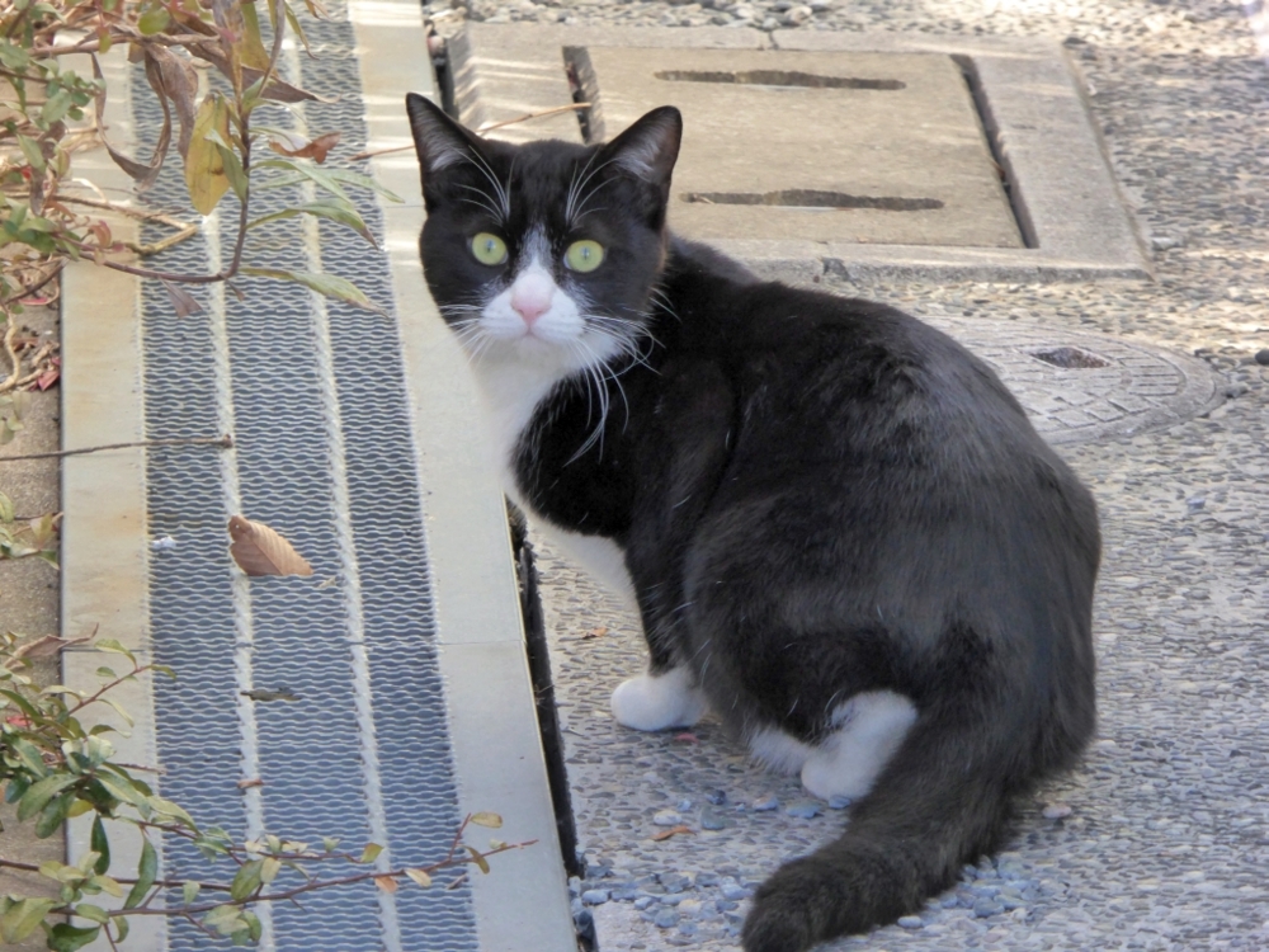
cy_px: 476
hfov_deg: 4.8
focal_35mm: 414
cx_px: 634
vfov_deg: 3.6
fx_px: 15177
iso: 400
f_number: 6
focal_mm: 66.8
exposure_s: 1/80
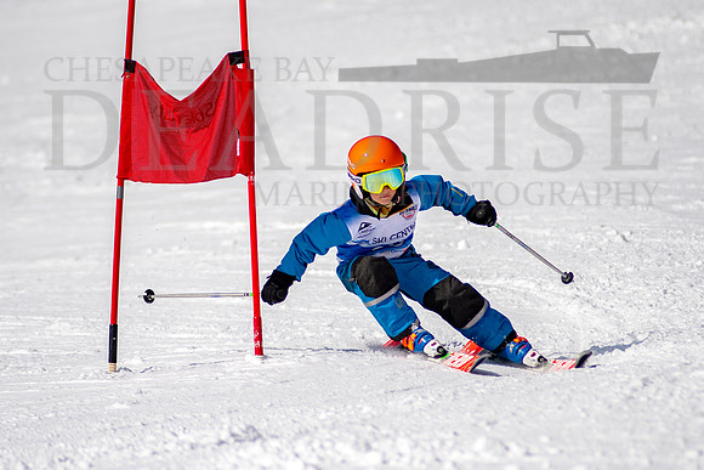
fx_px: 11600
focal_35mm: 593
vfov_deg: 2.3
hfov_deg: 3.5
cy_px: 254
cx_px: 326
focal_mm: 300
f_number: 2.8
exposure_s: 1/6400
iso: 100
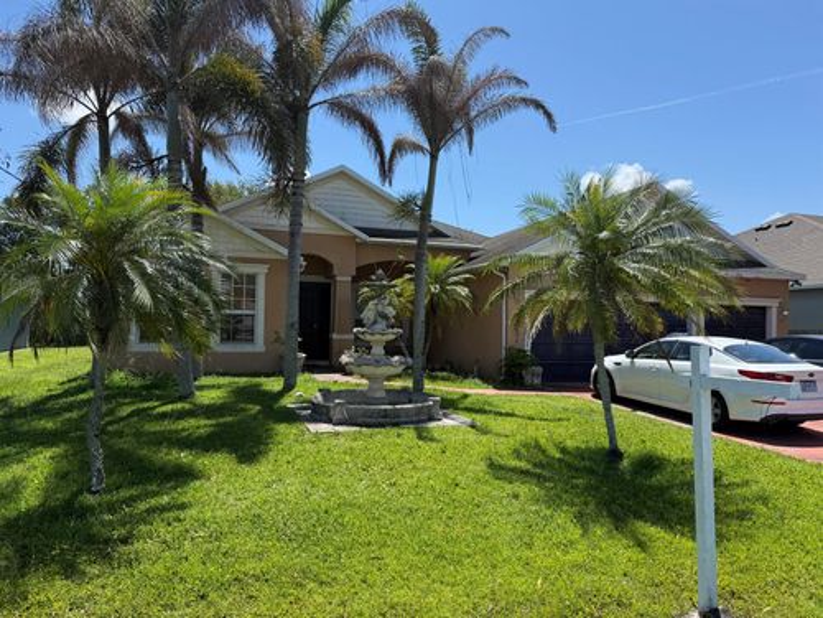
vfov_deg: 56.8
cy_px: 309
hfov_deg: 71.6
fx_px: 571
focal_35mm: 24
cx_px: 412
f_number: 1.78
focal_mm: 6.76
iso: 80
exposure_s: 1/3425
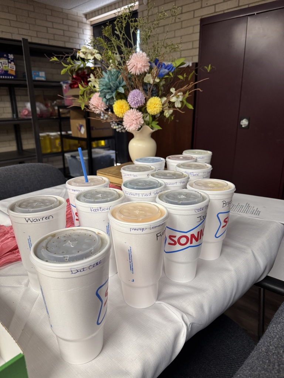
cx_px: 142
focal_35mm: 24
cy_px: 189
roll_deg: +0.4
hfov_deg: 56.8
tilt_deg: -18.6
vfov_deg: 71.6
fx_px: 263
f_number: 1.78
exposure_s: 1/97
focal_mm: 6.76
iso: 200
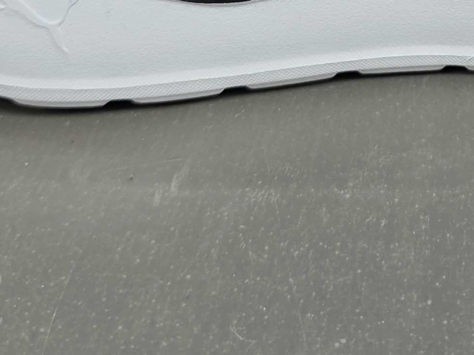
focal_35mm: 94
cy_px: -166
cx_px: 426
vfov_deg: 14.7
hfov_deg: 20.5
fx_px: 1287
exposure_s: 1/100
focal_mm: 6.3
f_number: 1.7
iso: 160
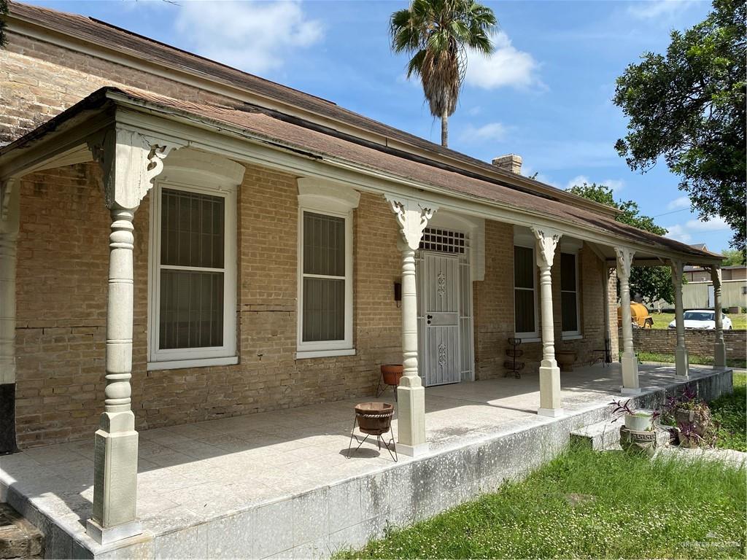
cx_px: 374
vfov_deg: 53.1
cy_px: 280
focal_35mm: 26
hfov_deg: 67.3
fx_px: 561
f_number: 1.8
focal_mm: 4.25
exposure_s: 1/3401
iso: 32
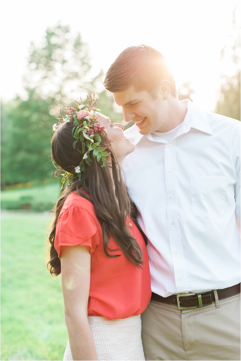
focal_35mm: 50
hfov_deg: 27.0
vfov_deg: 39.6
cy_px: 180
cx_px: 120
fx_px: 502
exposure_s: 1/400
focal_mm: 50
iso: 200
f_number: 2.8
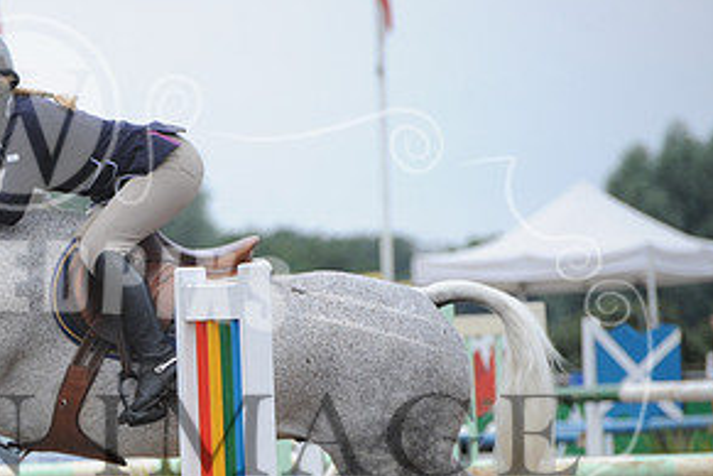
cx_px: 22
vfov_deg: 3.5
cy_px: 407
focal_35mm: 398
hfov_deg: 5.2
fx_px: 7882
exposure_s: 1/1600
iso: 1000
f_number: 5.6
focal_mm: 200
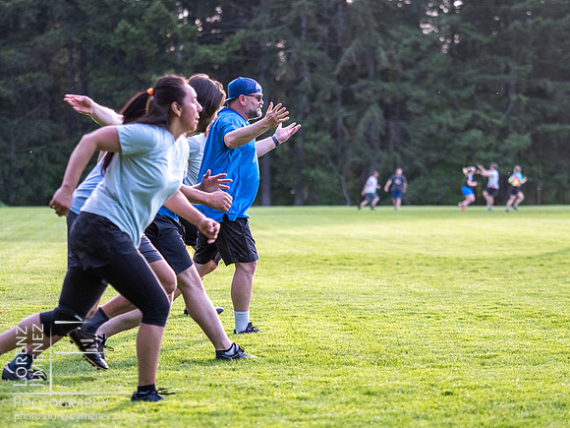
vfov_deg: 7.8
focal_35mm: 191
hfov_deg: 10.4
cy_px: 214
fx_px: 3143
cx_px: 285
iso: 800
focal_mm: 90
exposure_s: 1/1000
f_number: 2.8
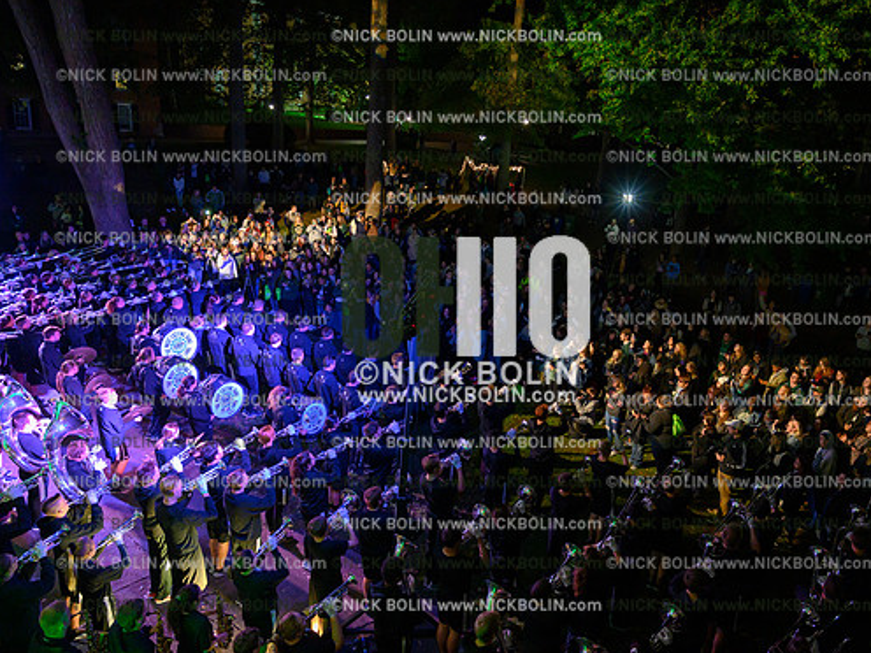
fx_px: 679
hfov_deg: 65.3
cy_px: 320
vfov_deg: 51.4
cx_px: 465
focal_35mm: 27
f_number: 4
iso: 6400
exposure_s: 1/80
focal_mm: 24
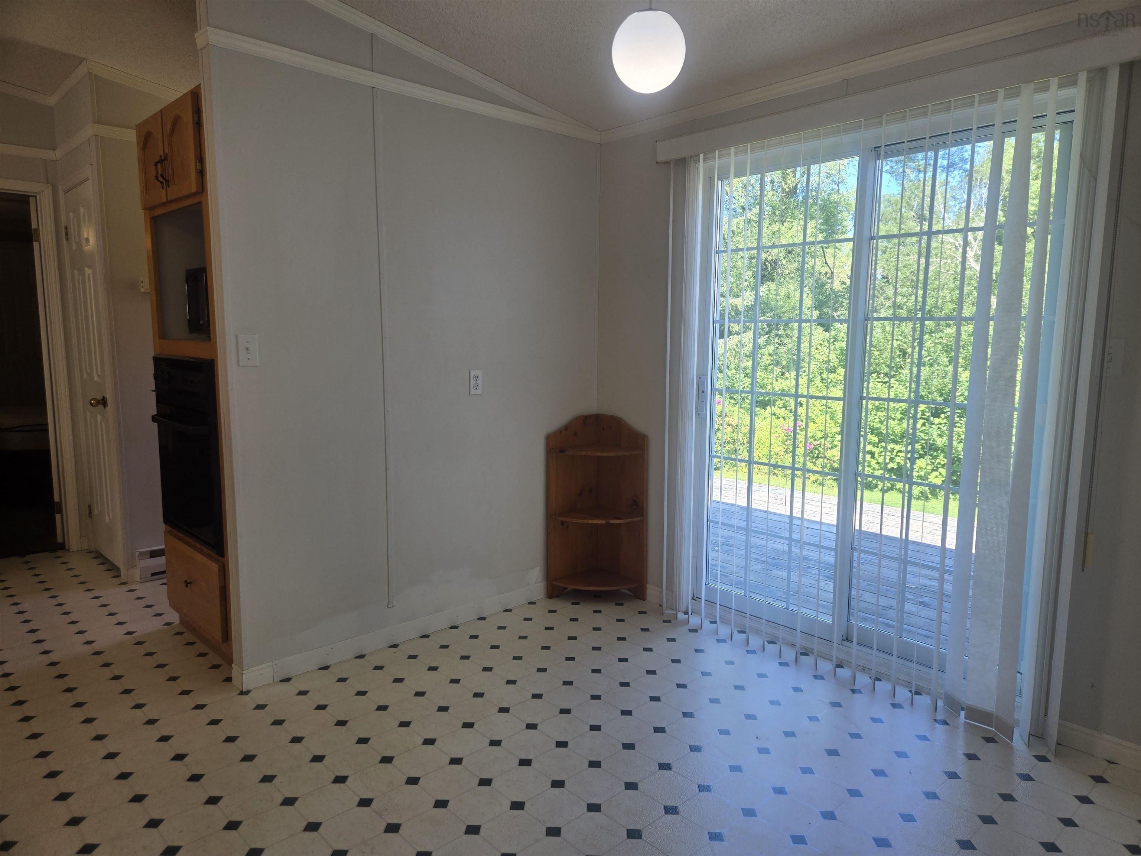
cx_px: 570
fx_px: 758
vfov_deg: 58.9
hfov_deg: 73.9
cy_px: 428
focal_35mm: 23
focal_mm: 5.4
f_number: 1.8
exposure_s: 1/134
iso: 25
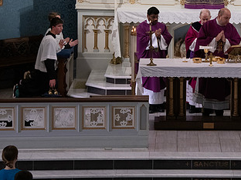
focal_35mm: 200
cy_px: 46
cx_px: 212
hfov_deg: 9.8
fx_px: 1392
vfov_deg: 7.4
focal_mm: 112
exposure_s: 1/100
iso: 4000
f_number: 9
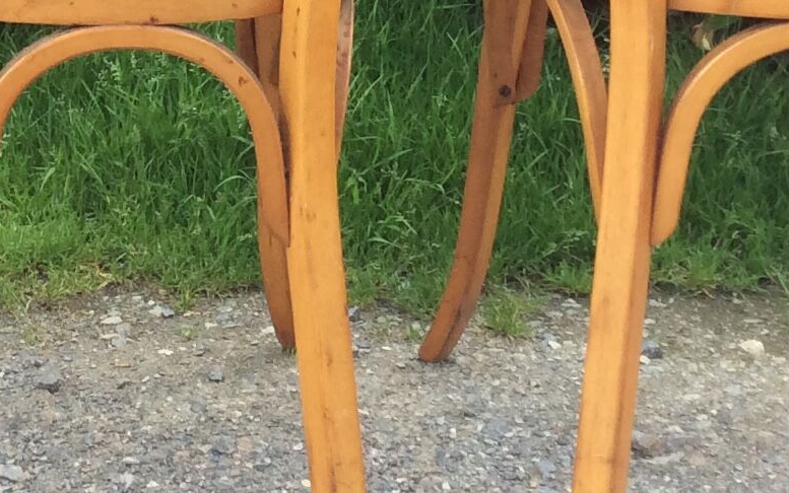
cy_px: -105
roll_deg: +1.1
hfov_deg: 18.2
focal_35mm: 113
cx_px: 109
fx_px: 2430
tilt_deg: -13.0
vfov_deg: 11.4
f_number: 2.4
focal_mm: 3.3
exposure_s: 1/234
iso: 32
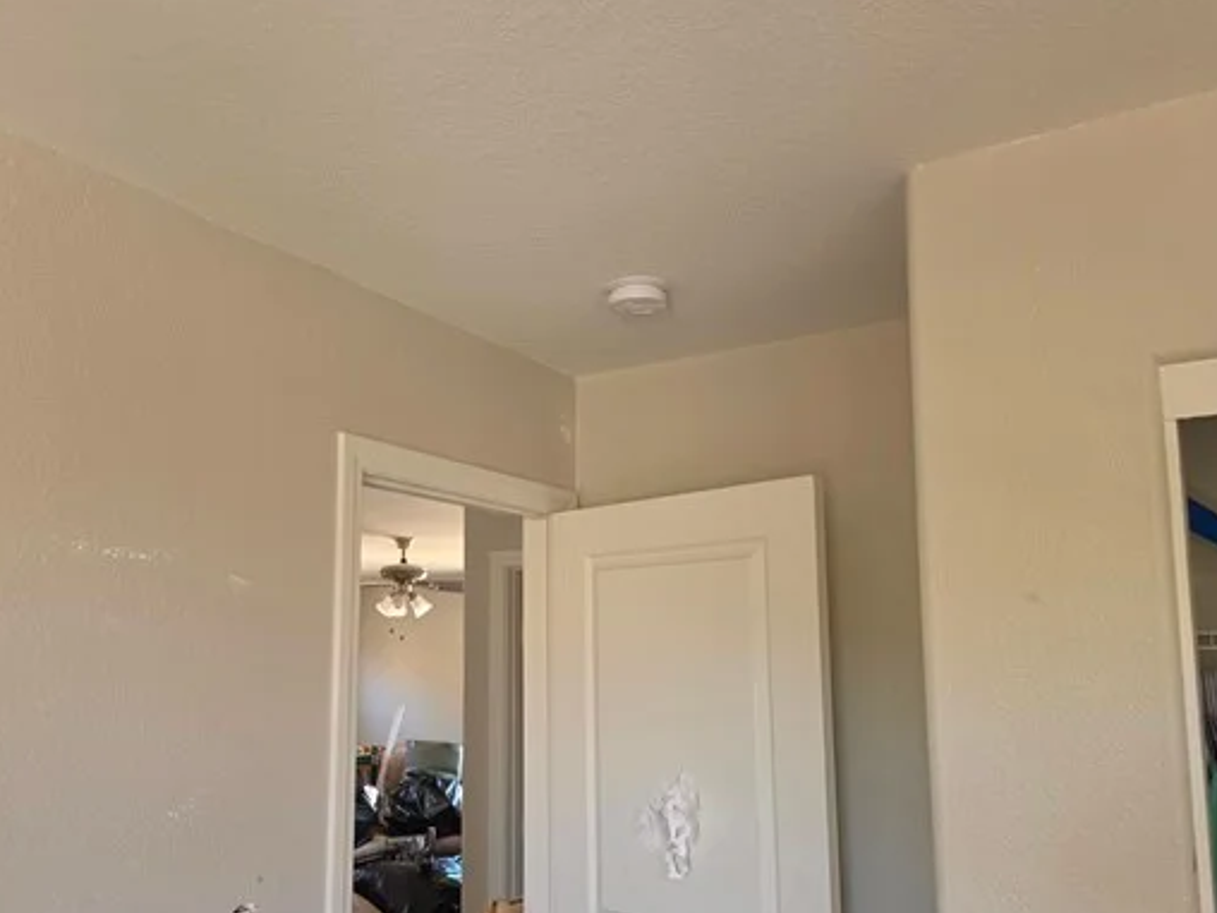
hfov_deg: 61.0
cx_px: 474
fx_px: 1020
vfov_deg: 47.9
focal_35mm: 29
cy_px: 549
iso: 100
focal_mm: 6.5
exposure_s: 1/180
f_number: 1.4
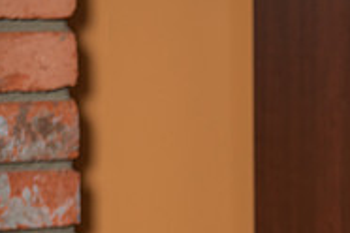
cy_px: 388
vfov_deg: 5.8
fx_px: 2285
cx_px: 515
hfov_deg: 8.6
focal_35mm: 235
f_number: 4
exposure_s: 1/200
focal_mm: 70
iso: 200
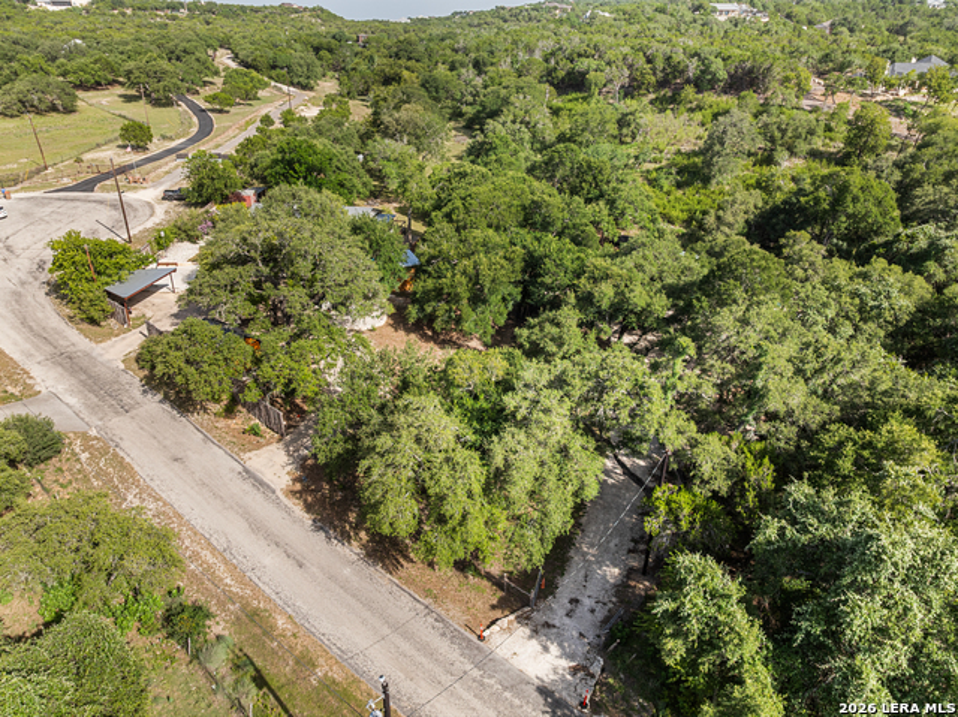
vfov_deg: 56.8
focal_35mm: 24
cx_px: 479
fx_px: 664
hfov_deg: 71.6
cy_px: 358
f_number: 2.8
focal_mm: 12.29
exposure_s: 1/500
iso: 110
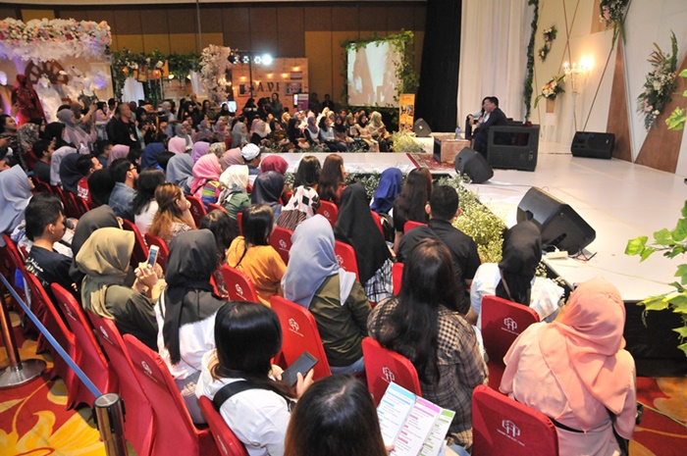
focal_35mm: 48
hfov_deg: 41.2
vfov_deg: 28.0
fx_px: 915
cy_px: 228
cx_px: 344
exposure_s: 1/100
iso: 1600
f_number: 5.6
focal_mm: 32
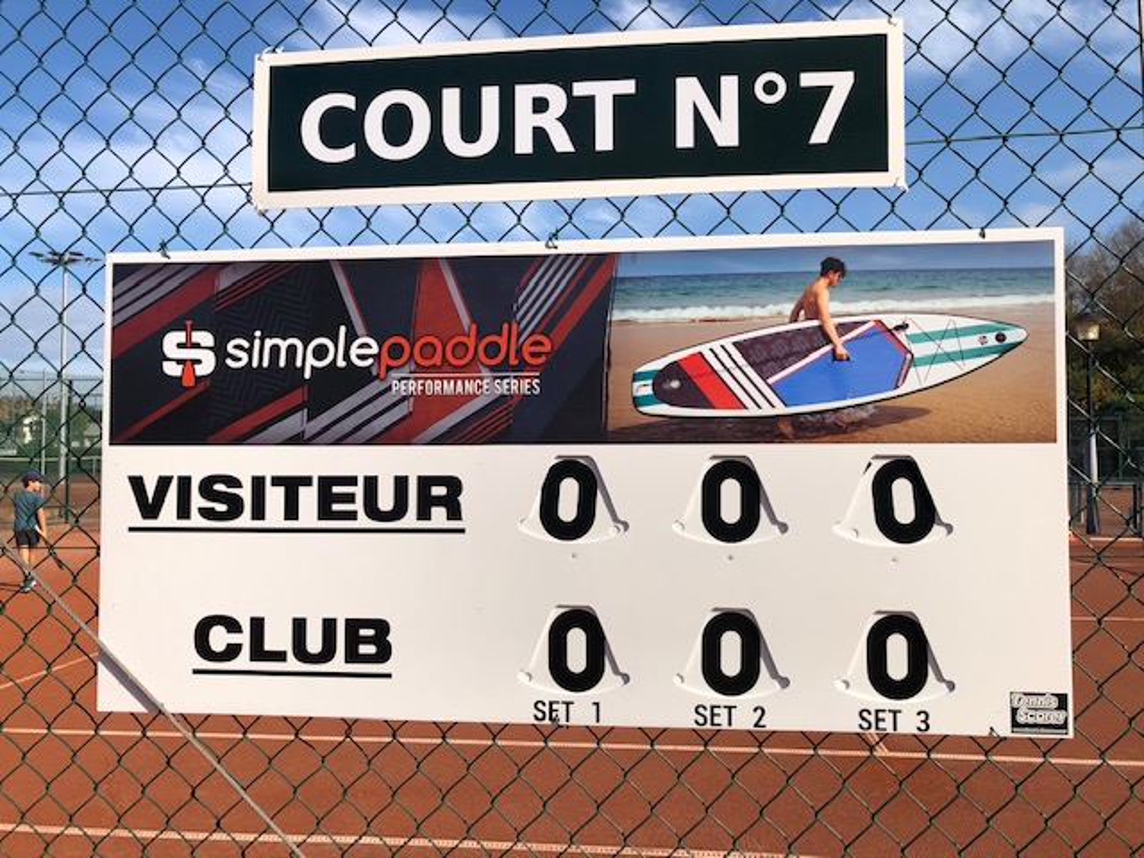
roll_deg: -0.8
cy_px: 429
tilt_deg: -1.1
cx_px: 572
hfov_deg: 63.4
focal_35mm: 28
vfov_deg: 49.7
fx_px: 925
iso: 20
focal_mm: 3.99
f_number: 1.8
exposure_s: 1/2825
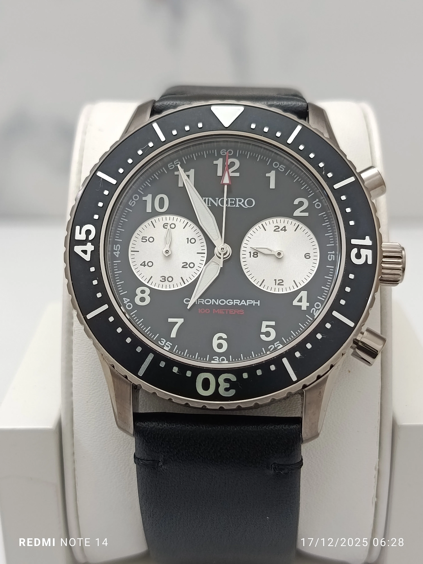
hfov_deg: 30.3
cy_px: 282
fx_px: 782
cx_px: 212
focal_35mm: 48
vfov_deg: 39.7
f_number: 1.7
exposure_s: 1/100
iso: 438
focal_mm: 5.24
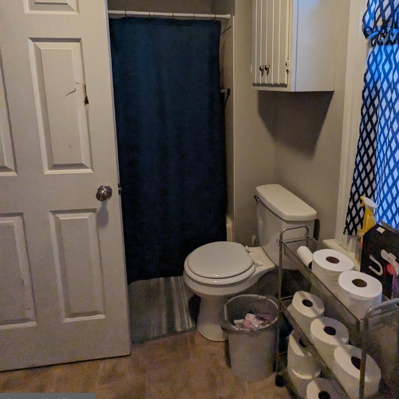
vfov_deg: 69.8
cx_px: 222
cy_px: 129
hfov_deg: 71.9
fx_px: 274
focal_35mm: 21
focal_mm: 2.35
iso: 1266
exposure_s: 1/60
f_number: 2.2
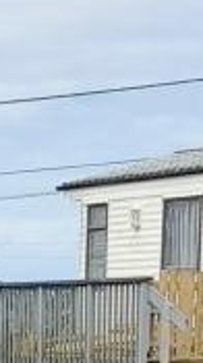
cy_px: 602
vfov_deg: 9.3
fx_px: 2151
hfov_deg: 5.2
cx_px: -373
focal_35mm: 224
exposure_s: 1/355
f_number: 2
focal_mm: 4.6
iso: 20
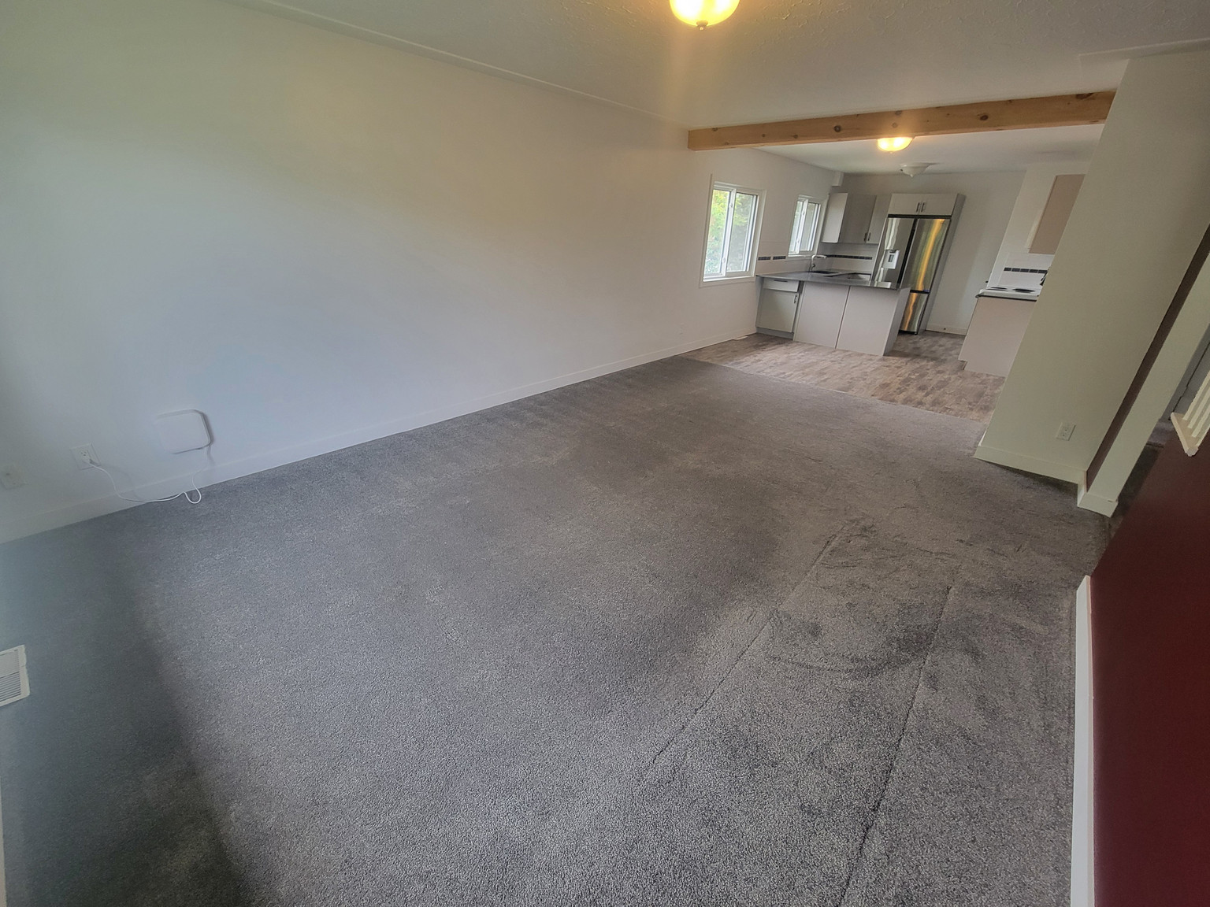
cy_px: 454
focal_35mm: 13
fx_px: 454
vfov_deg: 89.9
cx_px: 605
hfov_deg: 106.2
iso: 160
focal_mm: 2.2
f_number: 2.2
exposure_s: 1/60
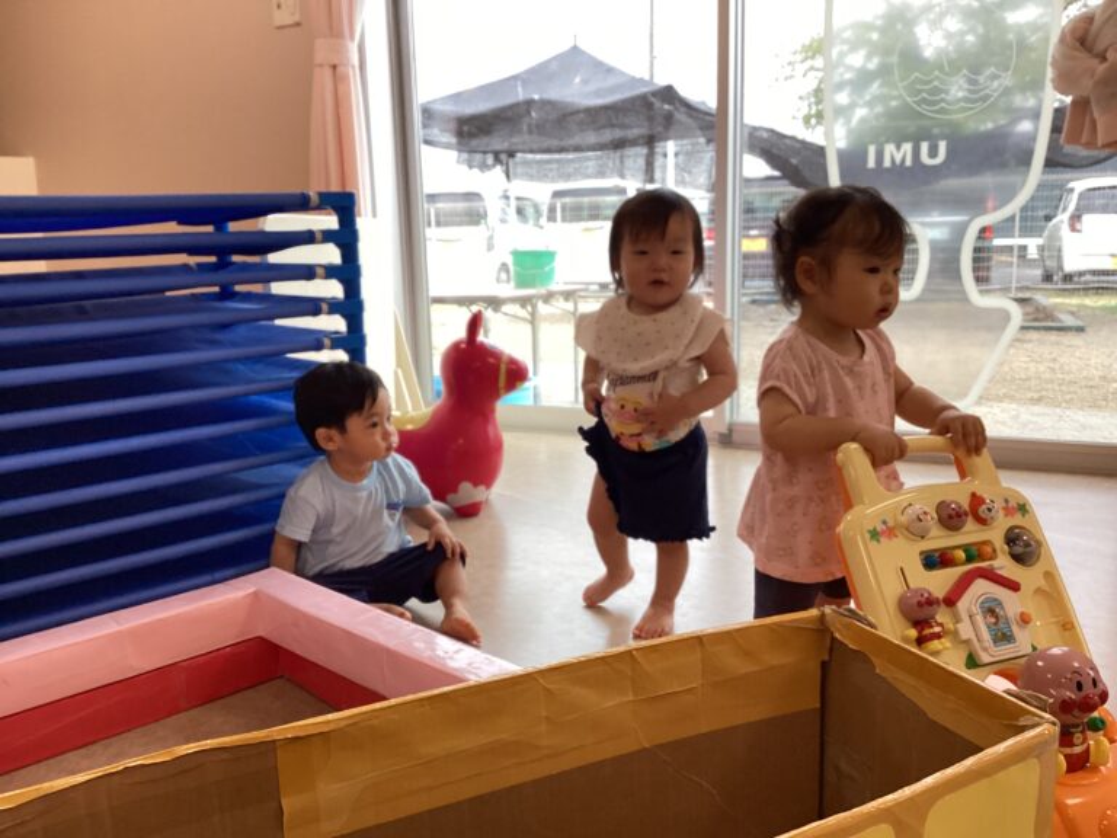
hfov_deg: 58.4
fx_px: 1000
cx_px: 558
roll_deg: +1.2
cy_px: 419
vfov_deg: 45.4
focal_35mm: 31
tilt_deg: -9.9
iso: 100
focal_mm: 3.3
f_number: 2.4
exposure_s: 1/100
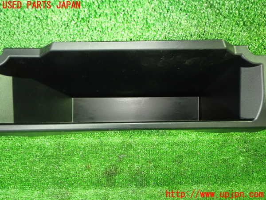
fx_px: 231
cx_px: 133
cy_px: 100
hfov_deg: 60.0
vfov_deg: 46.8
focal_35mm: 30
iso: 800
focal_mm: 5.4
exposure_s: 1/25
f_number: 2.3
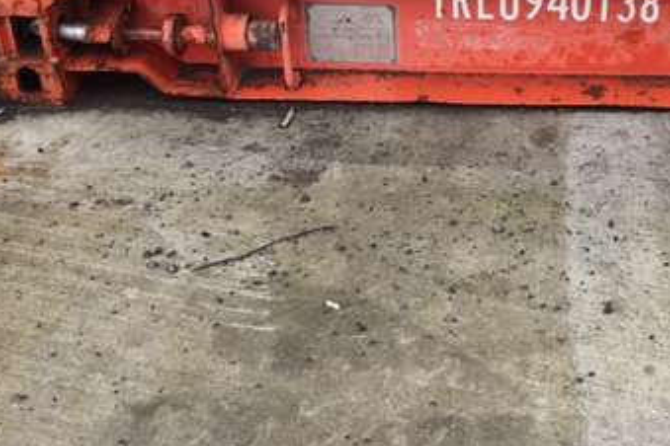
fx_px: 1061
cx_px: 526
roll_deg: -1.5
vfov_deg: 22.9
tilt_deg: -29.2
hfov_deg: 34.1
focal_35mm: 57
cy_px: 12
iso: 32
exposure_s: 1/100
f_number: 2.2
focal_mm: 4.15
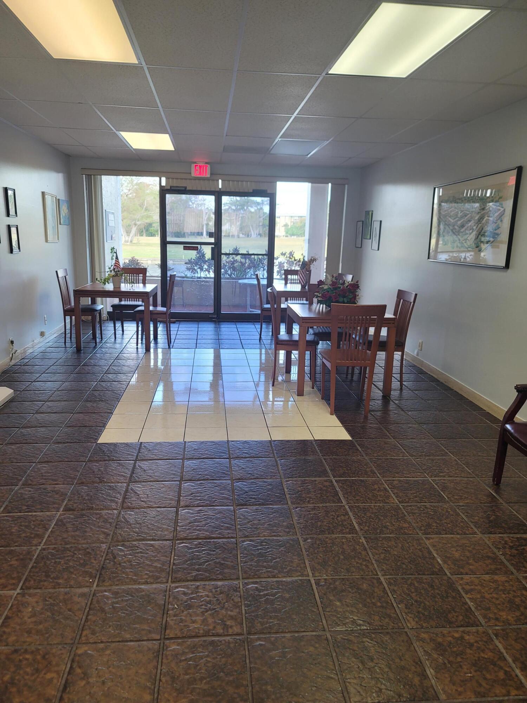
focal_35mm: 25
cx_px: 264
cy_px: 352
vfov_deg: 69.4
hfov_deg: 54.9
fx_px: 507
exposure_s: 1/120
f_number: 1.8
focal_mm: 7
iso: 80
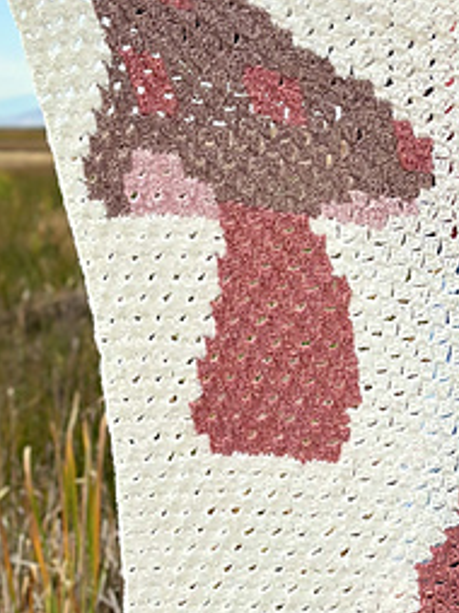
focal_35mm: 121
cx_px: 531
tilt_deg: -8.4
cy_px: 389
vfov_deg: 16.3
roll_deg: +0.6
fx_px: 2143
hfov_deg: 12.0
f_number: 1.78
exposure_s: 1/5000
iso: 100
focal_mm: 6.86
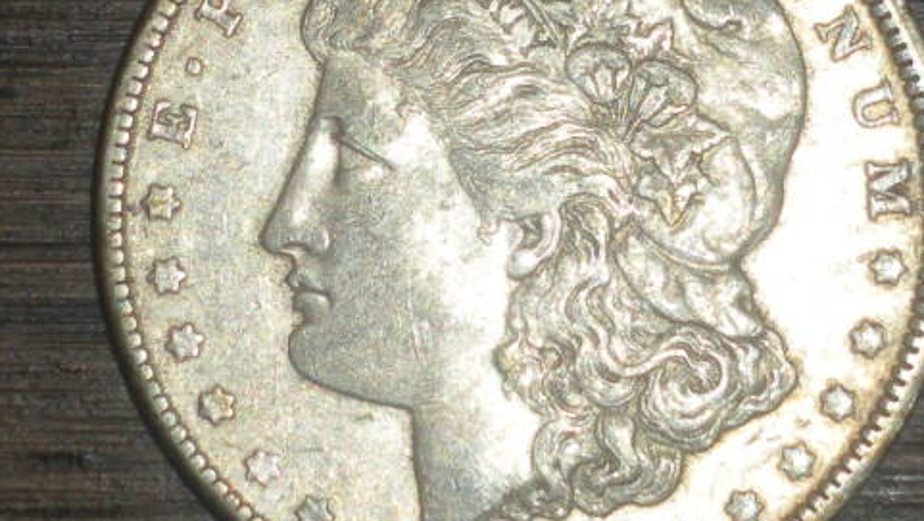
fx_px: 2696
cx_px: 559
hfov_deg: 19.4
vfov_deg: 11.0
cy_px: 211
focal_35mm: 110
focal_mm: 14.2
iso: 64
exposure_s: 1/125
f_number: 4.8
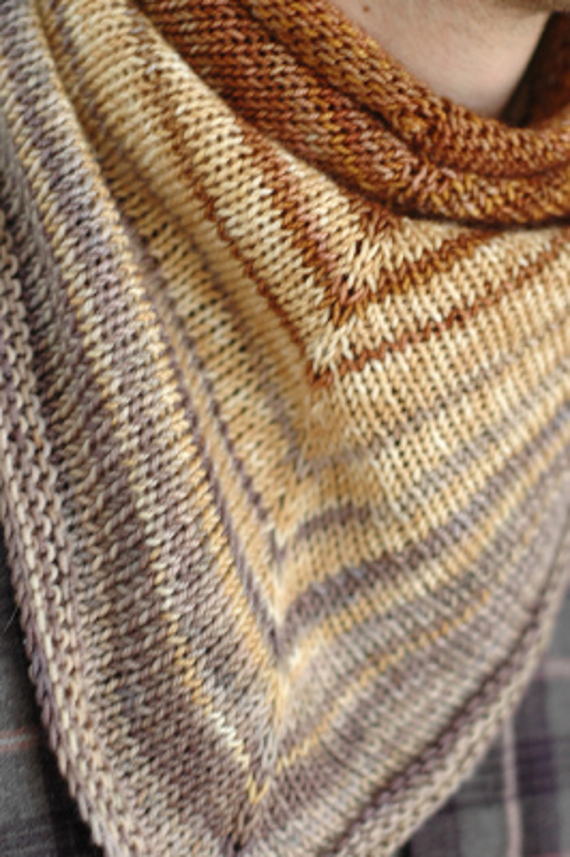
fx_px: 1784
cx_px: 285
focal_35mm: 75
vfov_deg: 27.0
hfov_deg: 18.2
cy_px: 428
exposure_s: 1/80
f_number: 2.8
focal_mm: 50
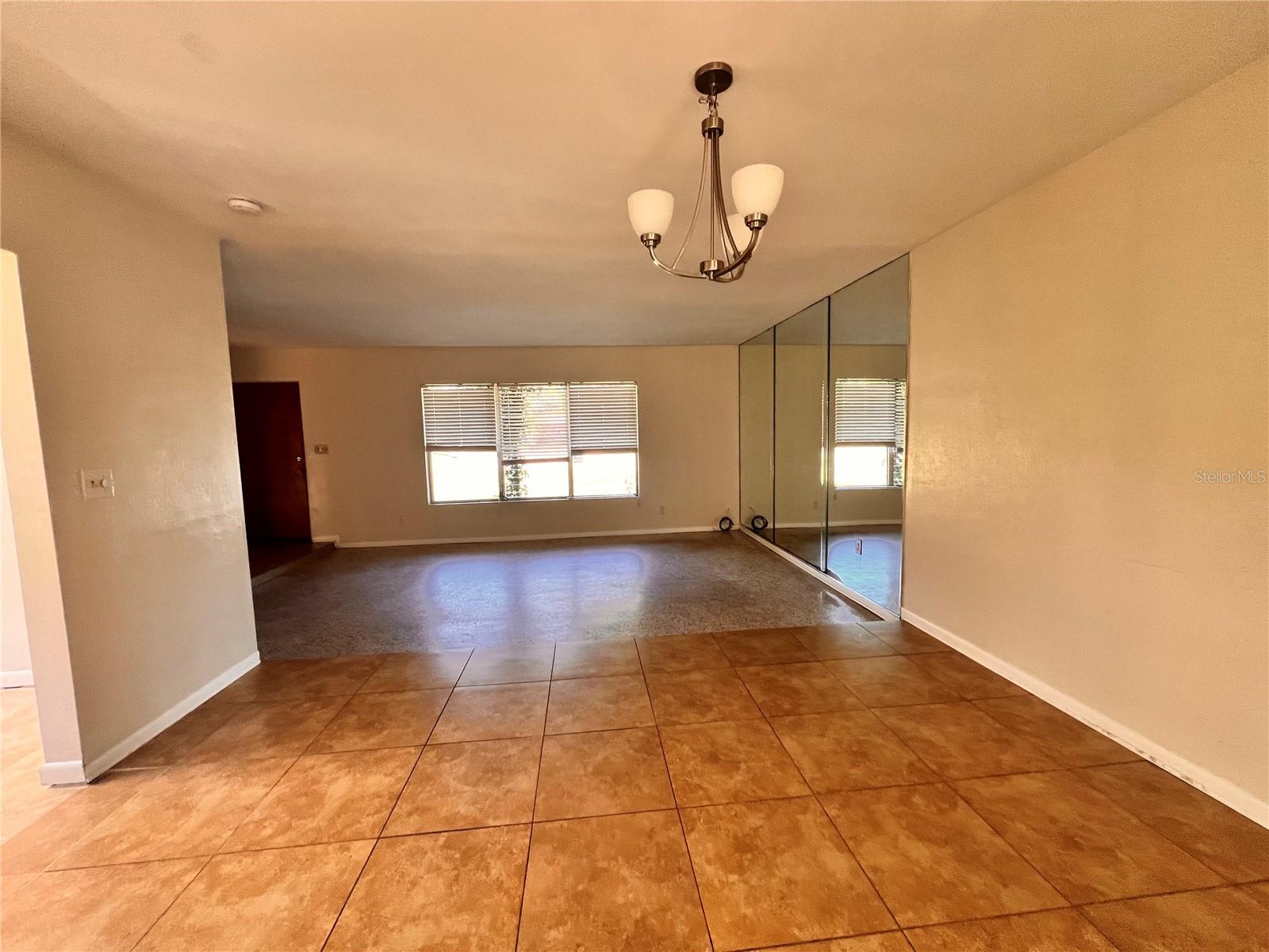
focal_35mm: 13
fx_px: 477
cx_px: 634
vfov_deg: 89.9
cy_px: 476
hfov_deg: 106.2
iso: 200
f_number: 1.8
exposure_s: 1/99
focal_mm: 1.57
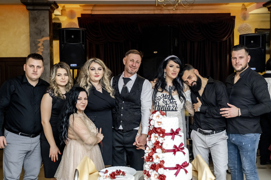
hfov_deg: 43.6
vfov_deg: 29.9
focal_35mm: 45
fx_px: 339
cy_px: 90
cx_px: 136
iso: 1600
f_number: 2.8
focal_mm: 30.2
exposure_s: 1/125
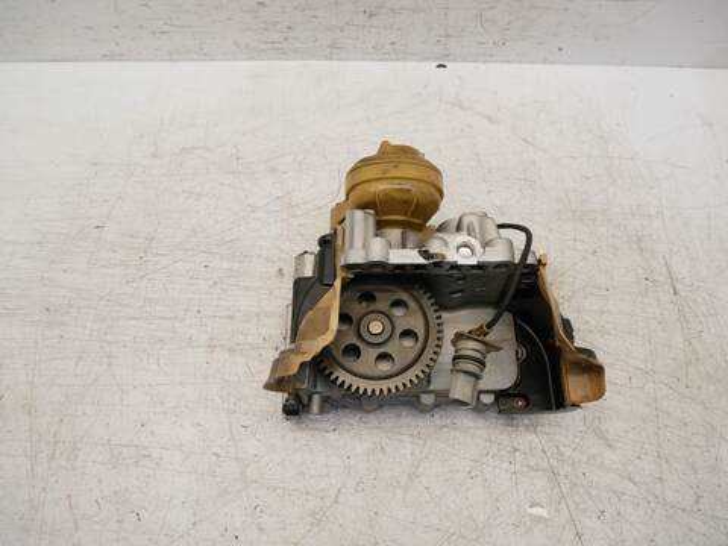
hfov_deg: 71.6
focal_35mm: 24
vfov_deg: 56.8
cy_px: 273
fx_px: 505
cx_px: 364
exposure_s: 1/125
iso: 500
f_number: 3.5
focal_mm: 12
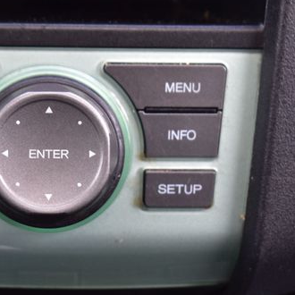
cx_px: 42
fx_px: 1310
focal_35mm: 136
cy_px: 181
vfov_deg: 12.8
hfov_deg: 12.8
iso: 400
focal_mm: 55
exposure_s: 1/20
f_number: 6.3
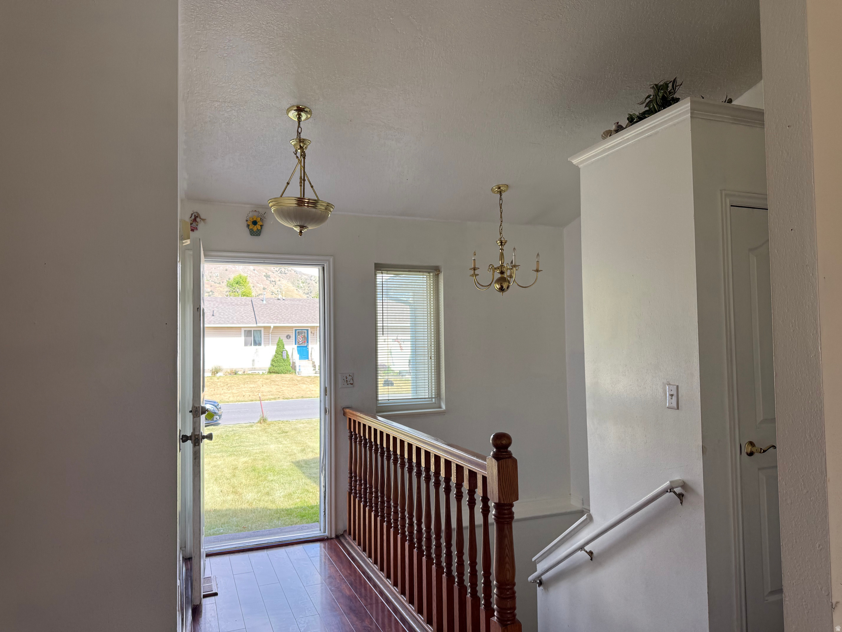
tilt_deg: +3.2
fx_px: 584
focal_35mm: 24
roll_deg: +0.3
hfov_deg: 71.6
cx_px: 421
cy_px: 316
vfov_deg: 56.8
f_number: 1.78
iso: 80
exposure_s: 1/195
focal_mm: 6.76
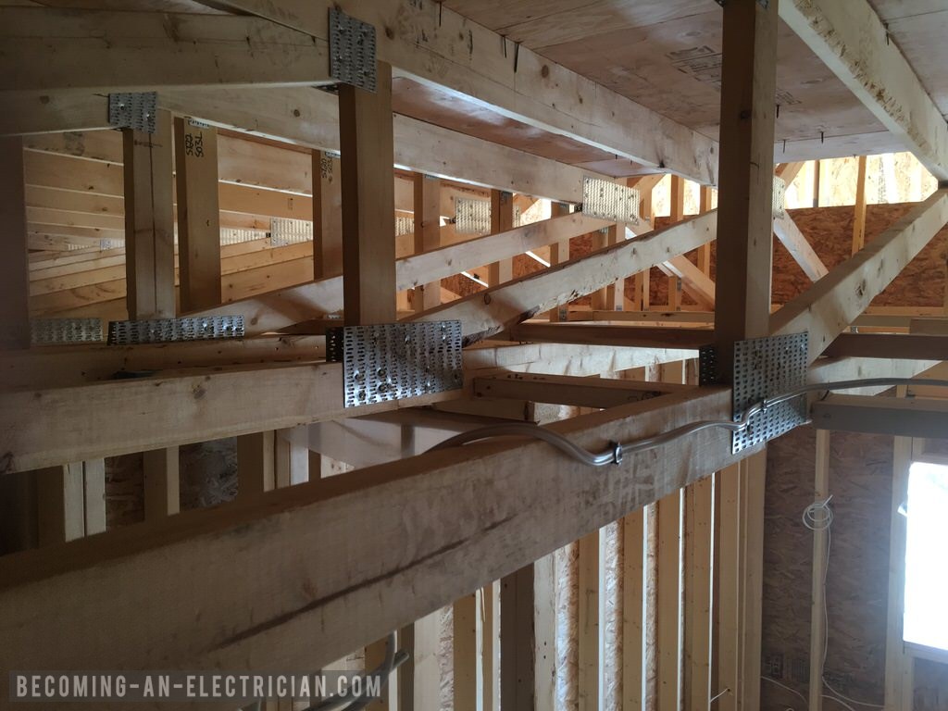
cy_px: 356
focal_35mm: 29
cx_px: 474
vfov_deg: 48.2
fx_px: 794
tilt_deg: -4.0
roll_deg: +0.1
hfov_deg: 61.7
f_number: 2.2
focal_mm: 4.15
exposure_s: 1/30
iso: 80
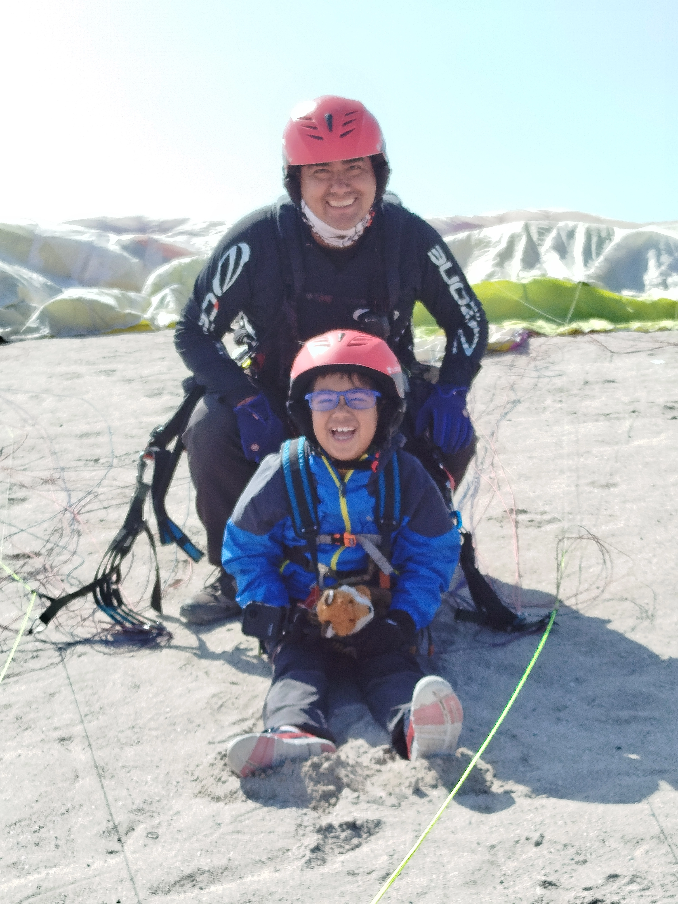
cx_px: 339
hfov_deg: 56.8
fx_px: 627
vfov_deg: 71.6
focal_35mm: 24
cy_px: 452
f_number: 1.7
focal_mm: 5.31
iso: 50
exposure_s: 1/502
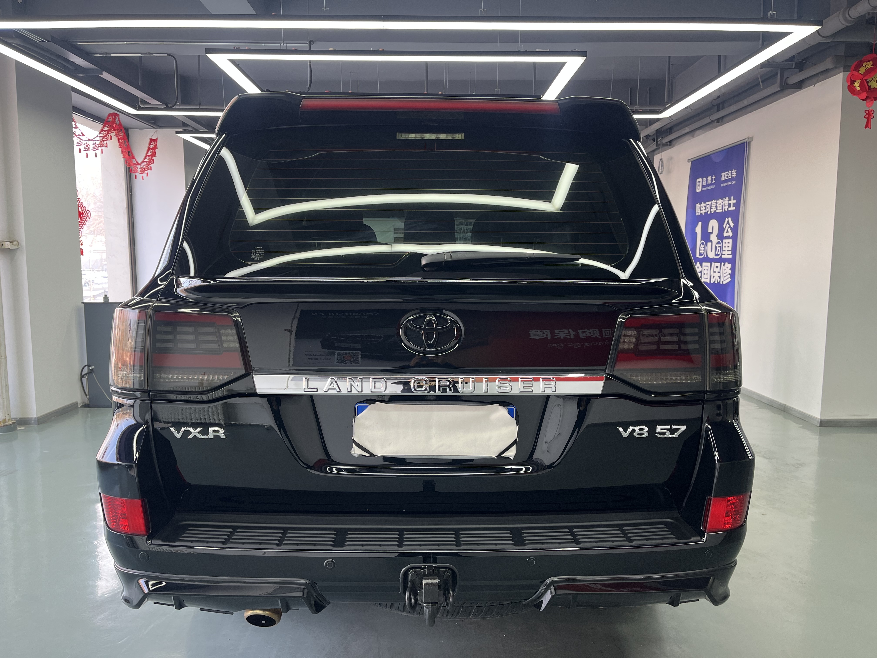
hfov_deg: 67.3
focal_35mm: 26
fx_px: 659
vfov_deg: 53.1
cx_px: 438
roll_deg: -0.4
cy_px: 329
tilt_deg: -6.8
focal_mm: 5.1
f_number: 1.6
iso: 64
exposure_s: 1/100
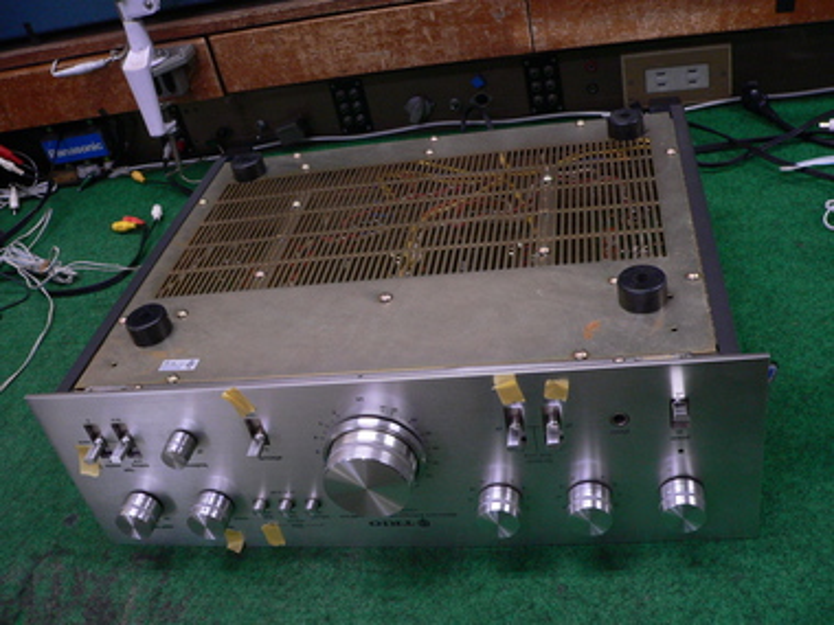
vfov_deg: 39.7
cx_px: 417
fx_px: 867
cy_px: 312
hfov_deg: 51.4
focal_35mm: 36
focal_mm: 6
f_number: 2.8
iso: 200
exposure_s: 1/40
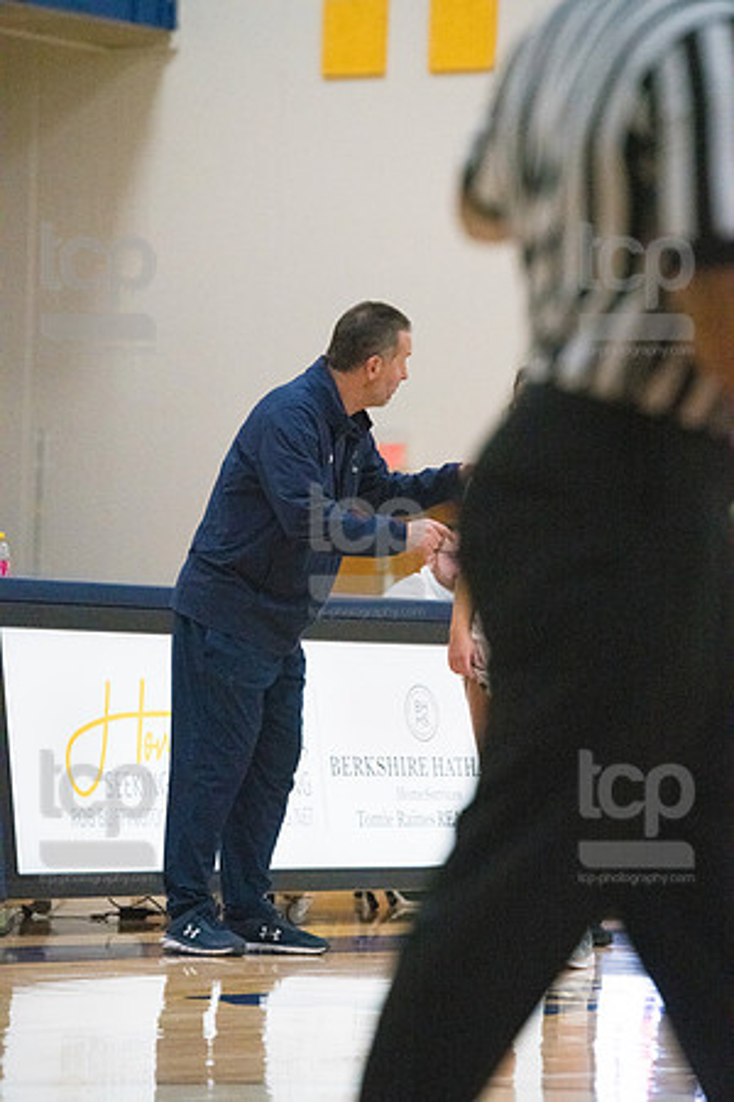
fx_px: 5963
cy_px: 551
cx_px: 367
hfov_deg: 7.0
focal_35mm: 195
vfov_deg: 10.5
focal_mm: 195
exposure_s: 1/1600
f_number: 4.5
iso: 10000
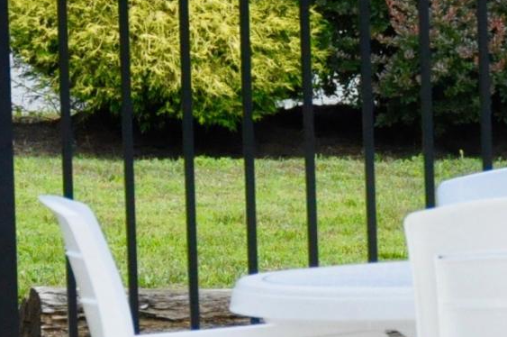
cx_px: 699
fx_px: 7877
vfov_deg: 2.4
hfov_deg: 3.7
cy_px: -24
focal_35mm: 560
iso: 2000
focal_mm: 70
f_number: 7.1
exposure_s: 1/800
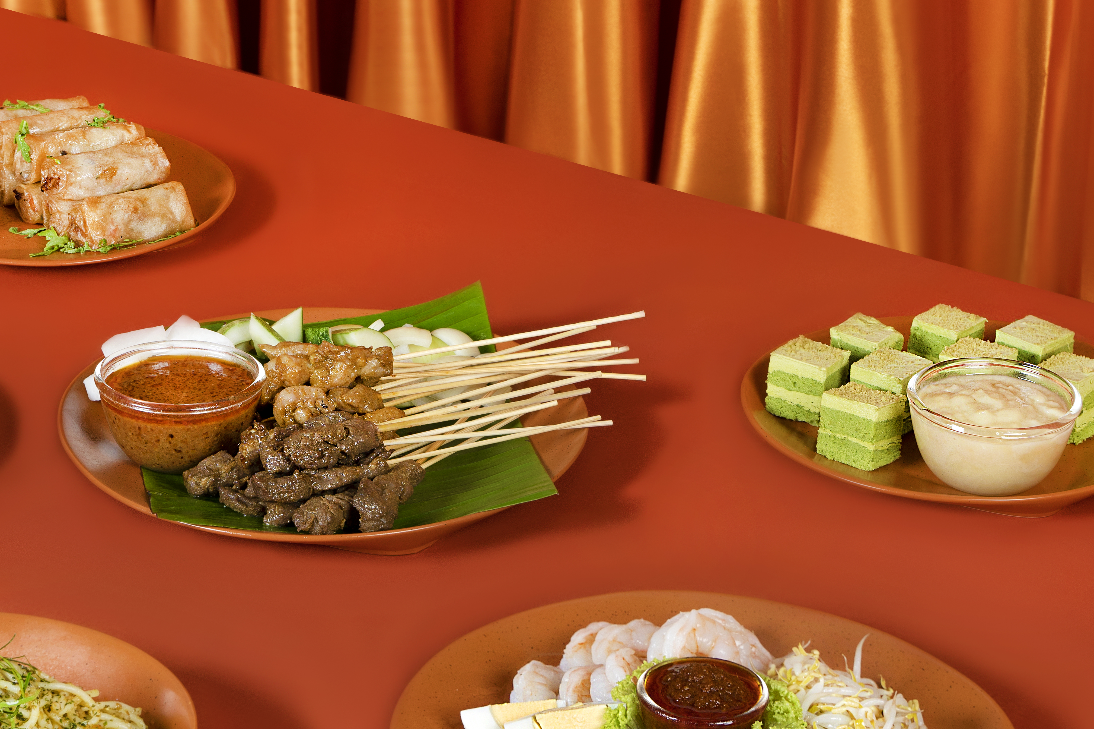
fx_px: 2765
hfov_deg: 22.3
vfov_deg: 15.0
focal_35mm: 91
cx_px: 357
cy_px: 413
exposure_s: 1/250
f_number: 7.1
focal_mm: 54
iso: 200
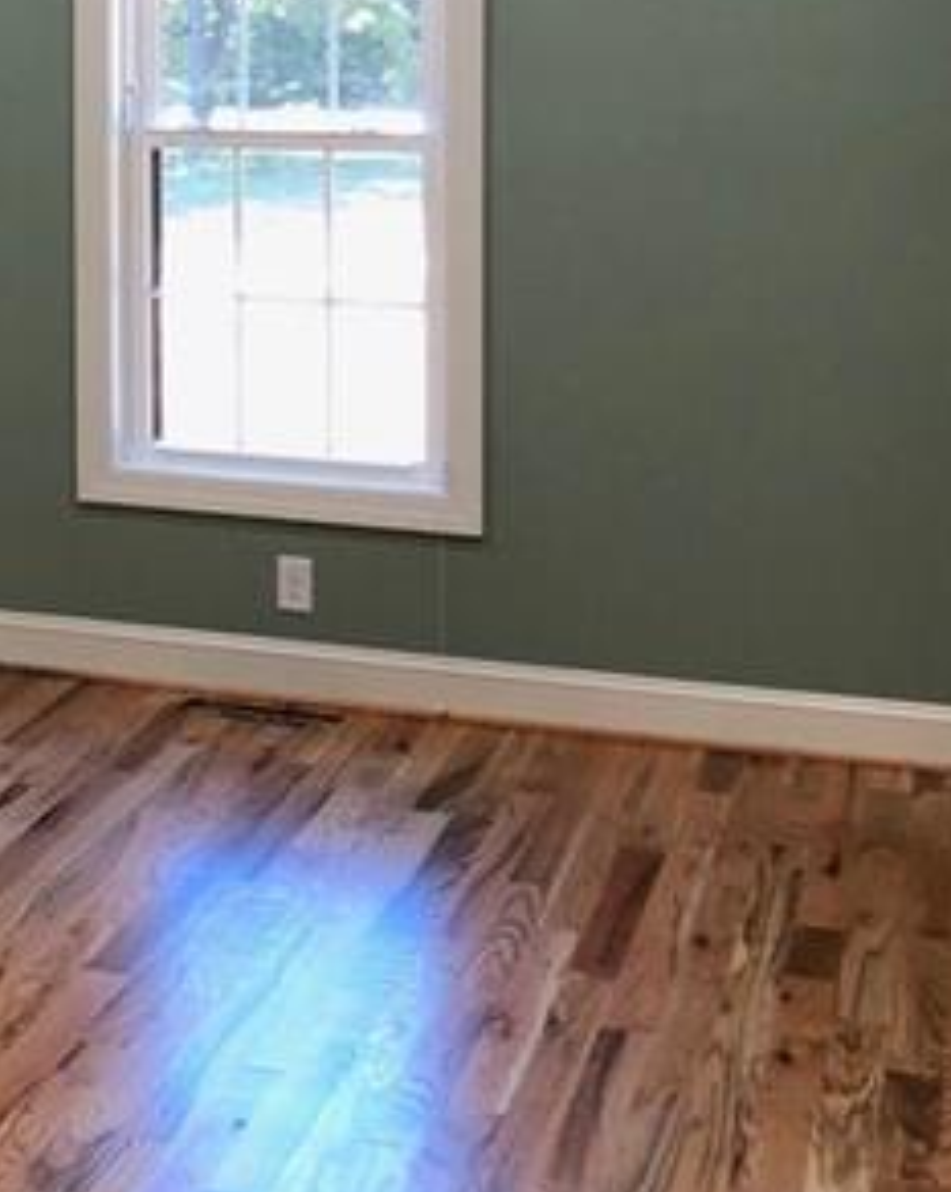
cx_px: -139
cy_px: 102
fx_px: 2537
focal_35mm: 72
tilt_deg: -1.4
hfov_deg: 20.1
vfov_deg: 25.5
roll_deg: +1.7
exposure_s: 1/17
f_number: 1.8
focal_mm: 3.99
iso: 40
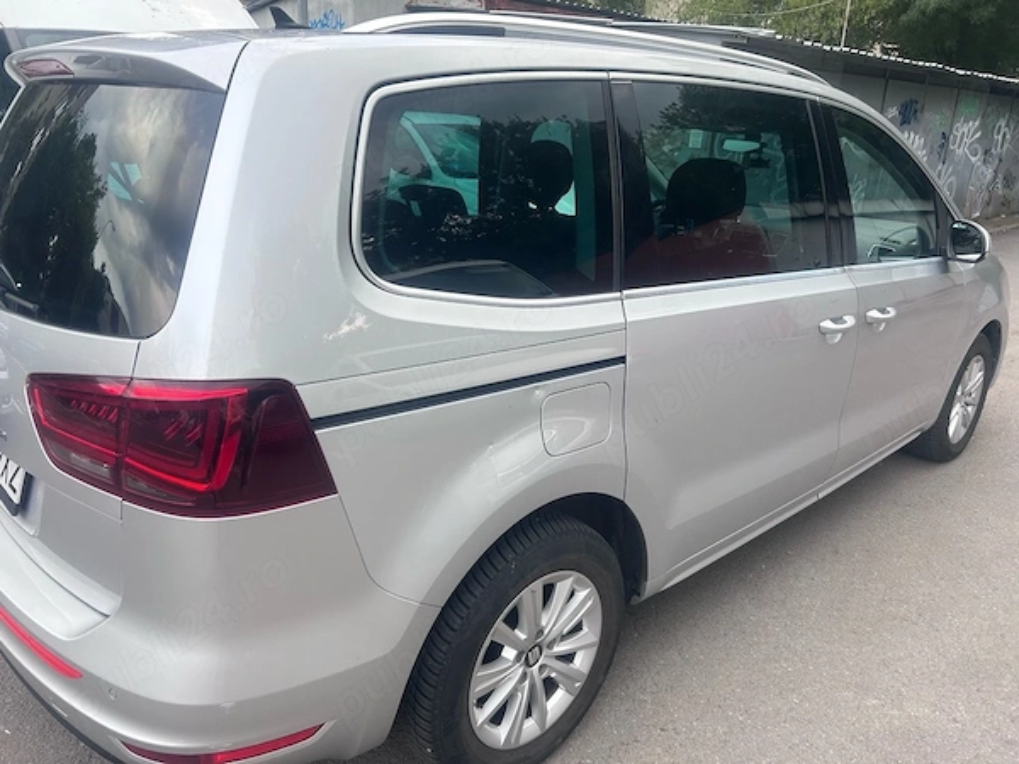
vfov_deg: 53.1
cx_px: 510
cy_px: 382
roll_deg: -1.5
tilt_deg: -18.8
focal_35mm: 26
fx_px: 765
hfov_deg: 67.3
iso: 50
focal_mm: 5.7
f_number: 1.5
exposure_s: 1/357
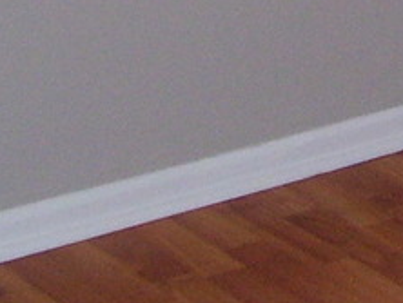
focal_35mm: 240
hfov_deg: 7.6
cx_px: 1029
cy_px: -327
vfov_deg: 6.0
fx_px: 2797
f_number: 2.7
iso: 125
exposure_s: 1/60
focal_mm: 6
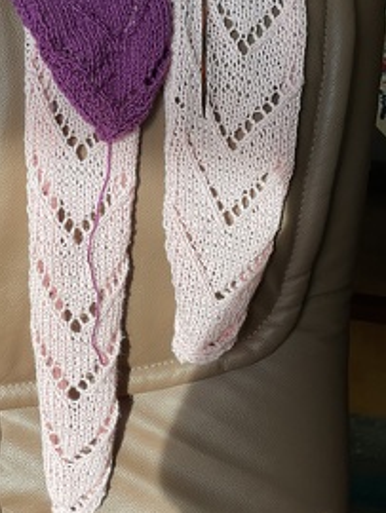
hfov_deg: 28.8
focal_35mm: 50
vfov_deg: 38.0
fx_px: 742
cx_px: 112
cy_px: 207
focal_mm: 3
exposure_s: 1/177
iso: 16
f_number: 1.8
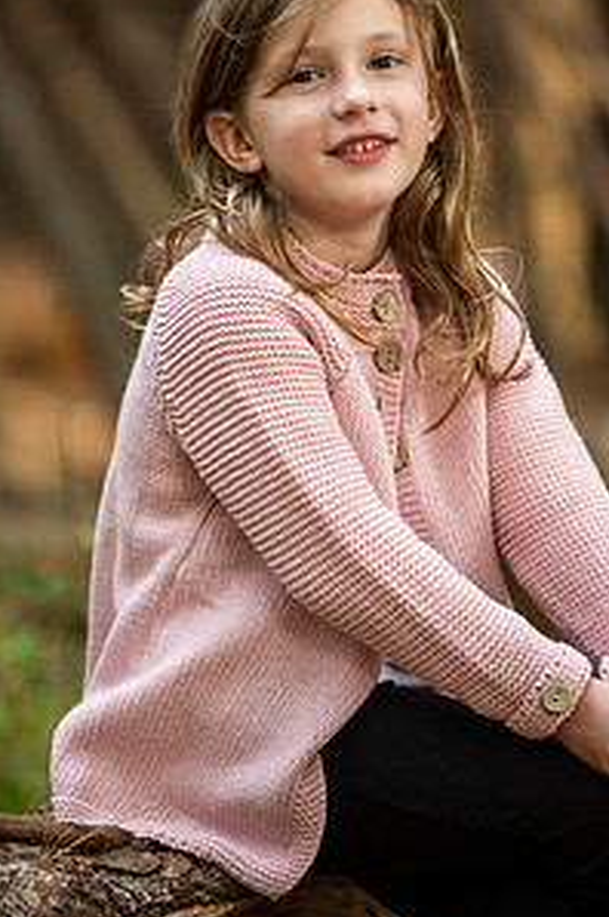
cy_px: 366
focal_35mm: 257
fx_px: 6536
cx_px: 384
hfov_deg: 5.3
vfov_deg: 8.0
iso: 250
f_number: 2.8
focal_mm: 170
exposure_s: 1/80
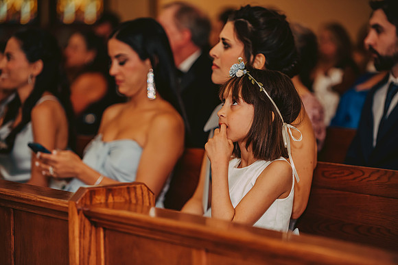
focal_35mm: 135
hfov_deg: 15.2
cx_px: 199
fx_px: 1493
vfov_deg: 10.2
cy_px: 132
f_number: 2.8
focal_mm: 135
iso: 800
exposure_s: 1/80
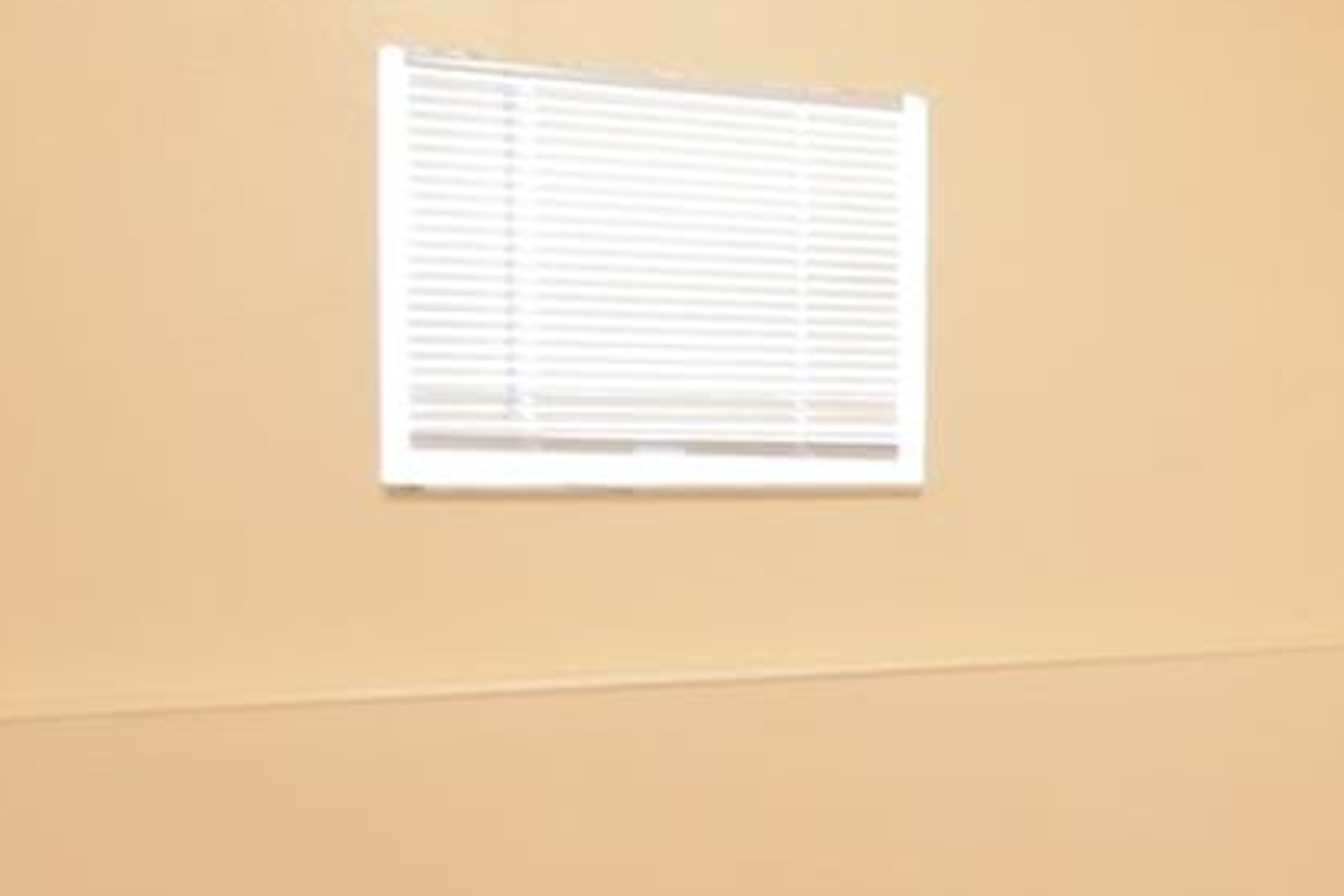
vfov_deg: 23.4
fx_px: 2165
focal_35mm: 58
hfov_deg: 28.3
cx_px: 1750
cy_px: 487
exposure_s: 1/30
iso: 800
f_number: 3.5
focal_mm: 10
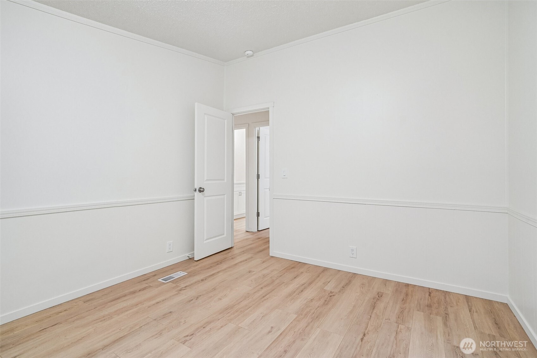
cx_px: 268
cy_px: 179
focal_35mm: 16
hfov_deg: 96.7
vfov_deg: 73.7
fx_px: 239
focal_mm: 16
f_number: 8
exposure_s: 1/30
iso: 1600
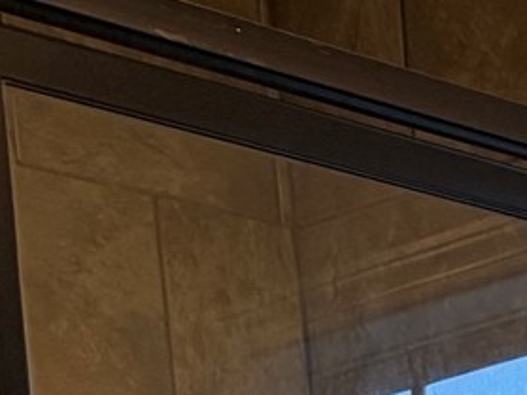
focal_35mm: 176
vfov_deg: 7.3
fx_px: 2678
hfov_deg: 10.9
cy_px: 1266
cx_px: 716
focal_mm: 6.76
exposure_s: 1/120
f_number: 1.78
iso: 400
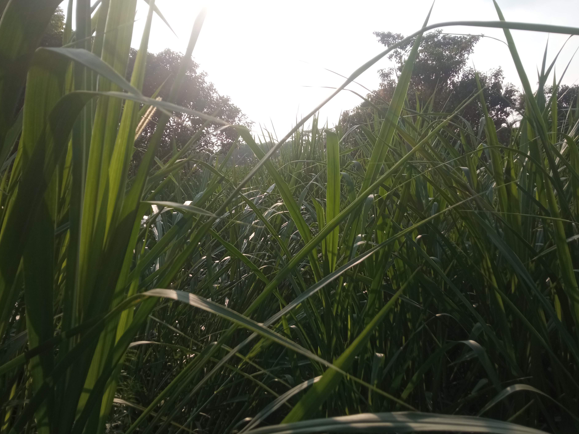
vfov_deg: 46.8
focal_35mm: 30
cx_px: 271
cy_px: 206
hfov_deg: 59.9
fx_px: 502
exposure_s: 1/1285
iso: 111
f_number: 2.2
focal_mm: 3.79
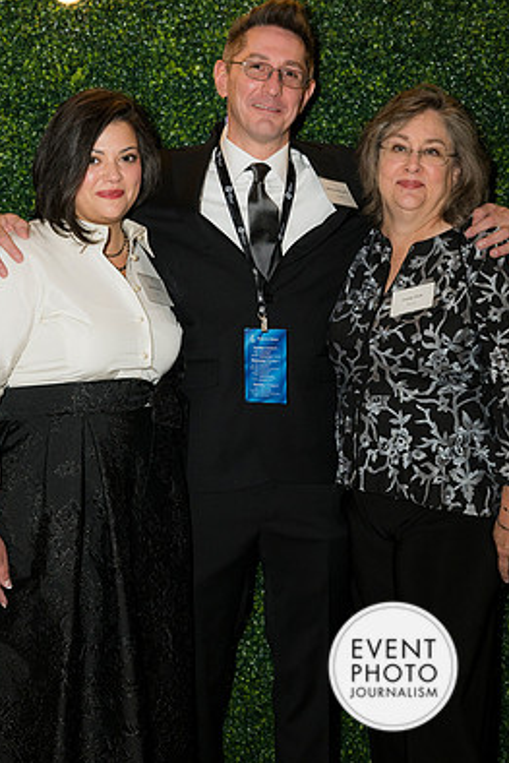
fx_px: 1356
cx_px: 230
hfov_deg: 21.3
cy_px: 356
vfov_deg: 31.4
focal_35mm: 64
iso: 800
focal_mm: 56
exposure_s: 1/160
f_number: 5
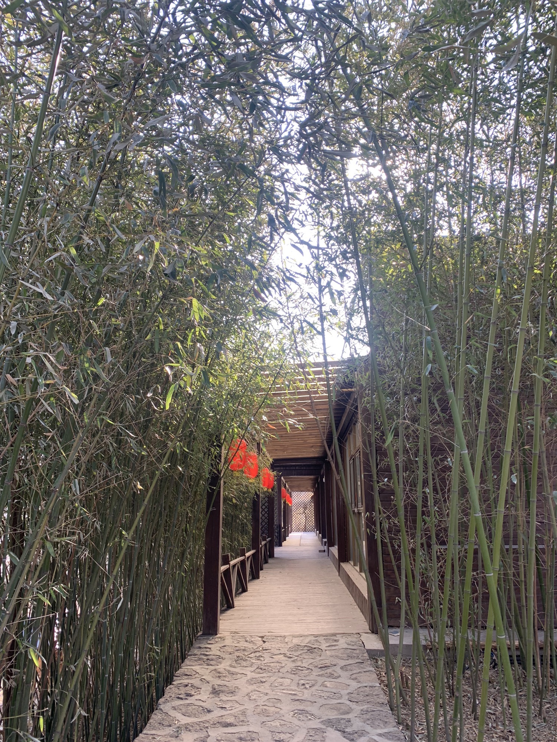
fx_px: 558
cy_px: 371
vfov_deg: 67.3
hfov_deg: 53.1
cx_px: 278
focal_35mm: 26
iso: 32
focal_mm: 4.25
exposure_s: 1/121
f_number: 1.8
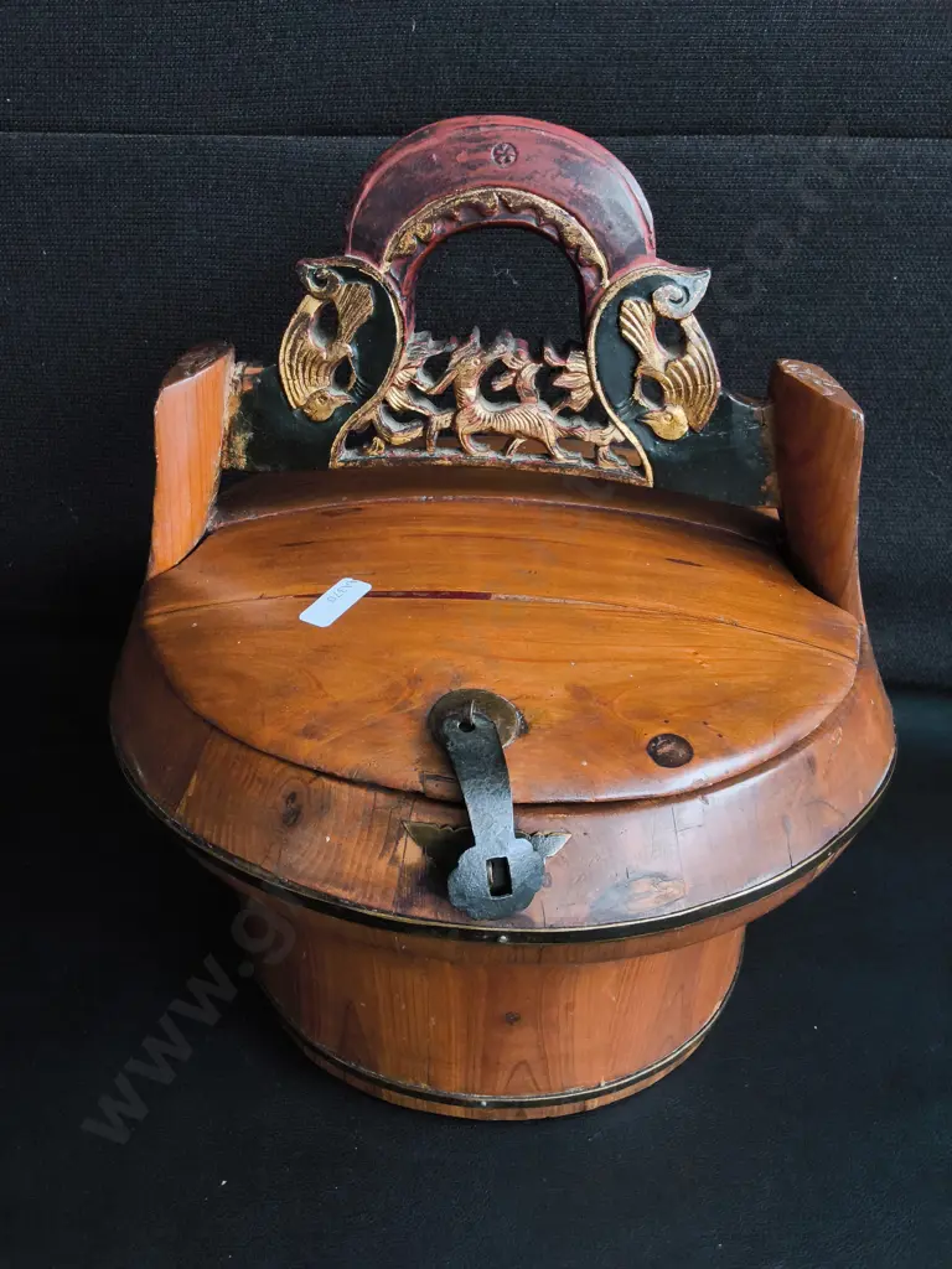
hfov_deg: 51.4
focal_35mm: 27
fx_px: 990
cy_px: 634
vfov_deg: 65.3
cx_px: 476
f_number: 2
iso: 160
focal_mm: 2.87
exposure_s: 1/120
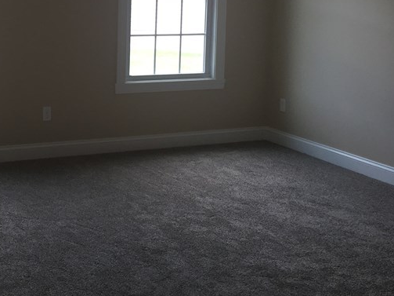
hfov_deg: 31.6
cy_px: 41
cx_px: 65
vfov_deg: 24.2
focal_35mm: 59
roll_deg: +0.4
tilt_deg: -4.5
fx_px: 671
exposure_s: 1/120
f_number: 2.2
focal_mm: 4.15
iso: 50
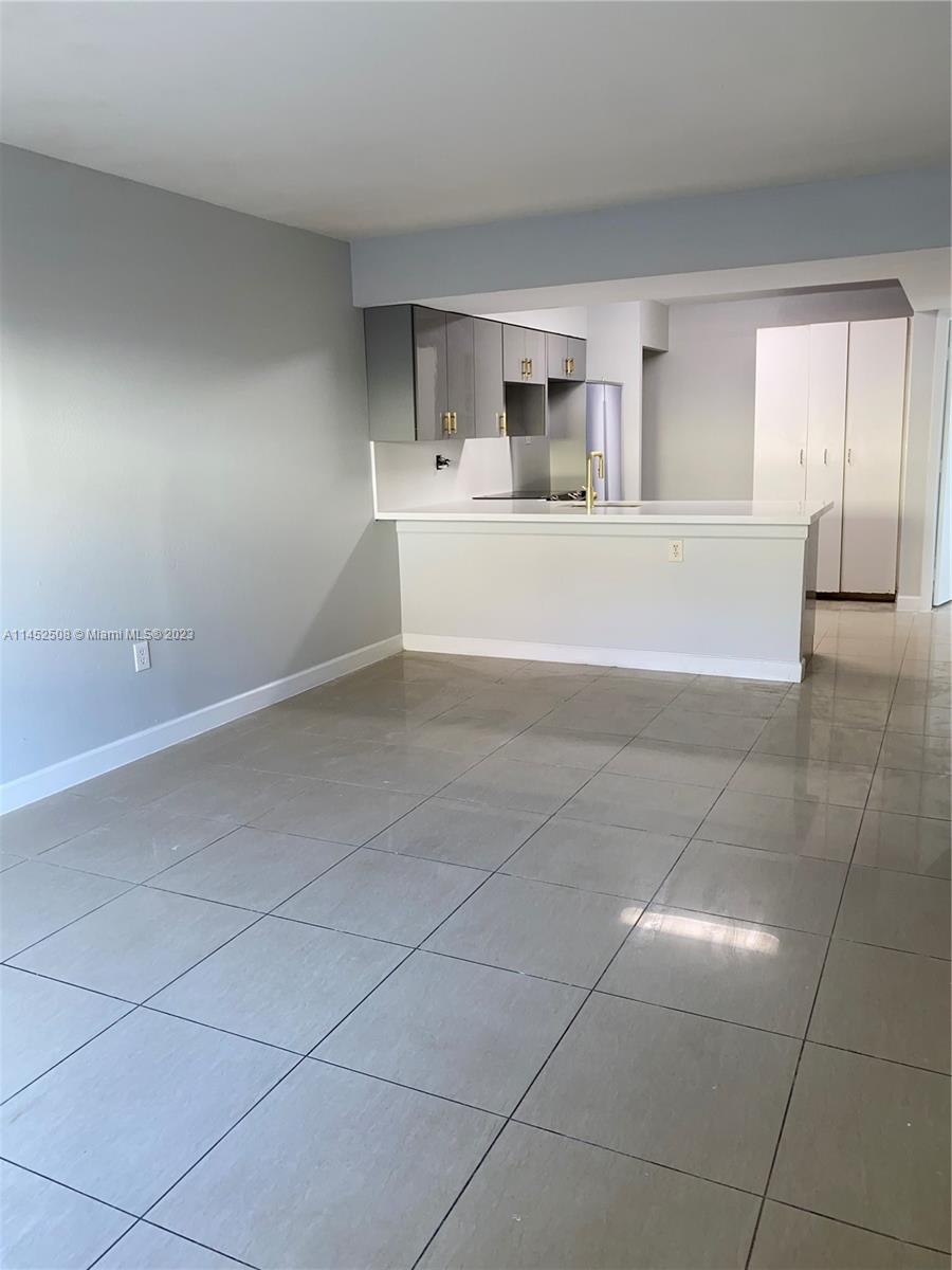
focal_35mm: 26
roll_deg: +1.4
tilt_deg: -9.8
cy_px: 635
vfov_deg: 67.3
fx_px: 953
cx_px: 476
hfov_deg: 53.1
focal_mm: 4.25
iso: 32
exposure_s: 1/33
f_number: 1.8
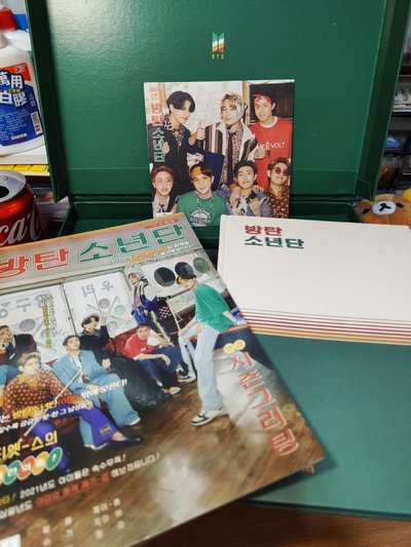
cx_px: 206
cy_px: 274
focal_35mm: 23
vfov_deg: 73.9
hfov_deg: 58.9
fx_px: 364
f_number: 1.88
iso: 735
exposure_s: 1/60
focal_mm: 5.59
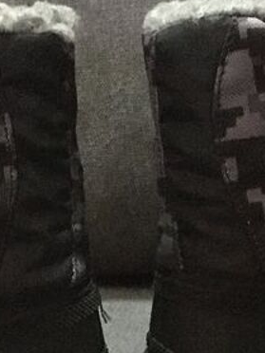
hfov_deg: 14.2
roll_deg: +2.8
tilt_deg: -14.9
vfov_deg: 18.8
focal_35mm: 104
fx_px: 1062
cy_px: 258
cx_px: 76
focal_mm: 4.15
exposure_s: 1/17
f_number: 2.2
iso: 2000
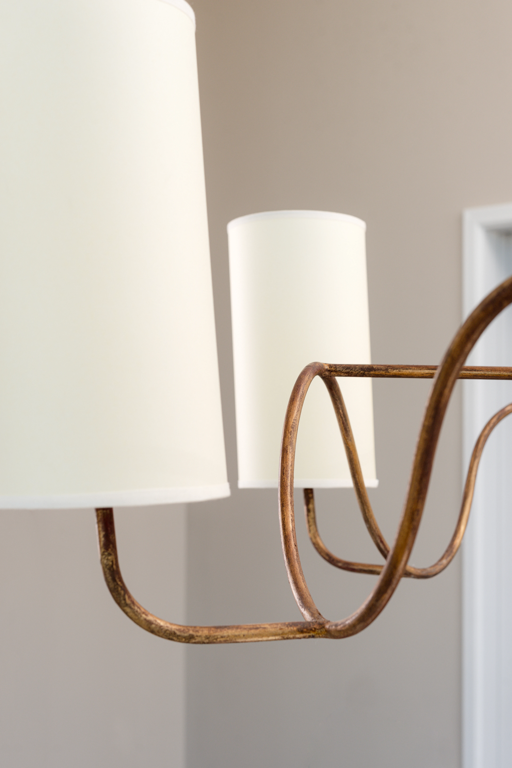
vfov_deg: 39.6
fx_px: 1067
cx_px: 256
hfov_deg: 27.0
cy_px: 384
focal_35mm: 50
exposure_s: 1/100
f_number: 8
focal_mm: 50
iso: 200
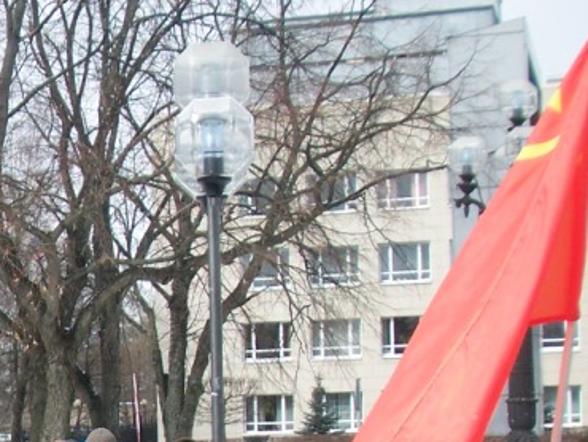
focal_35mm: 105
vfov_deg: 13.8
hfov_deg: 17.6
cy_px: 502
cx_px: -173
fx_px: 1785
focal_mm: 6.3
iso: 80
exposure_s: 1/320
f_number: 3.9
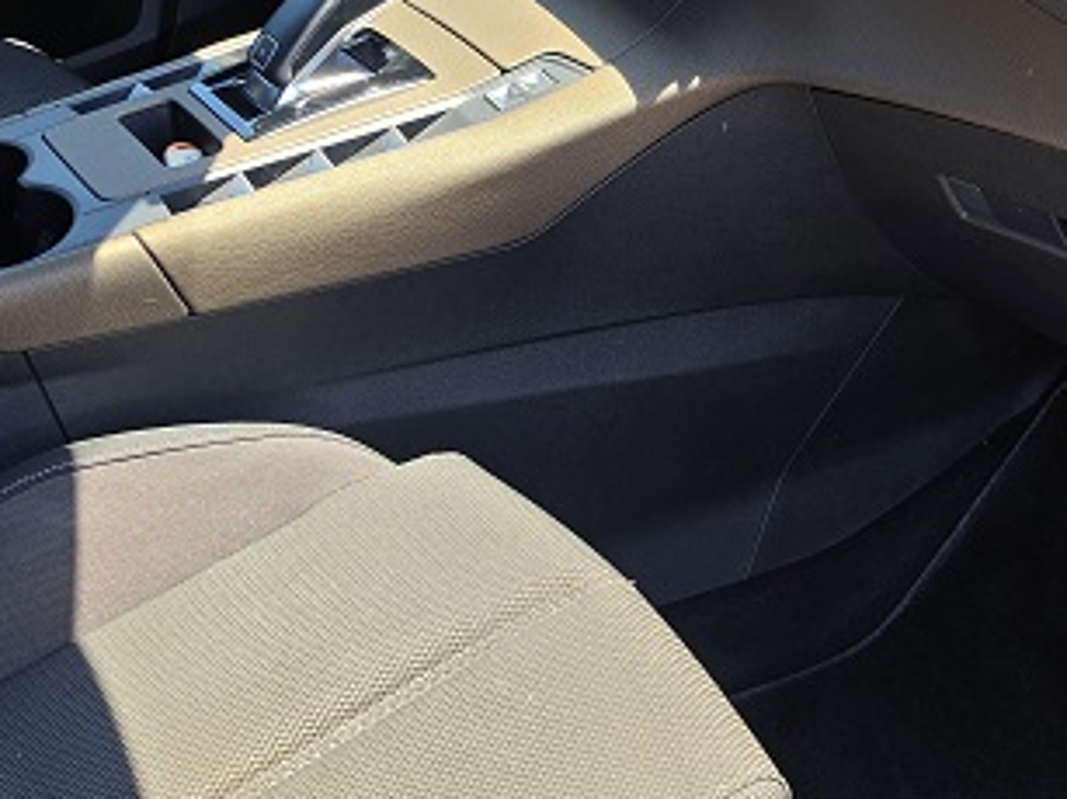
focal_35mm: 60
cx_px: 678
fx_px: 1849
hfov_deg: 32.0
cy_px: 316
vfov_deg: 24.4
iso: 20
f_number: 1.4
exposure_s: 1/359
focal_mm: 6.5
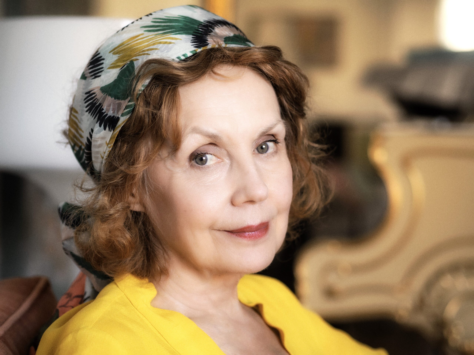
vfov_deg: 16.4
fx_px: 1232
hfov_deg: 21.8
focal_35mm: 90
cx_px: 237
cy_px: 178
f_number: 1.8
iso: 400
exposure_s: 1/80
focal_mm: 45
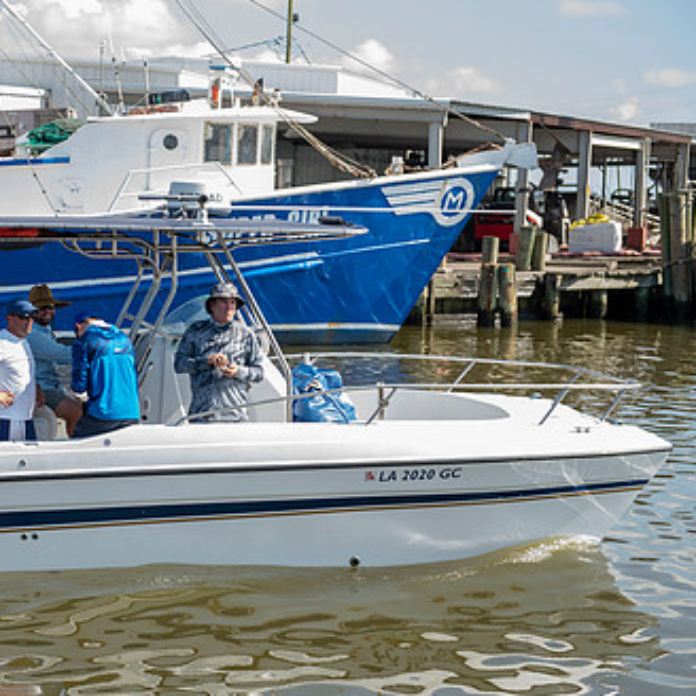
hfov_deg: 21.3
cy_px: 394
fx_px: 1820
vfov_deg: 21.6
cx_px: 109
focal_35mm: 80
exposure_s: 1/250
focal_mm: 52
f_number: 3.5
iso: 50
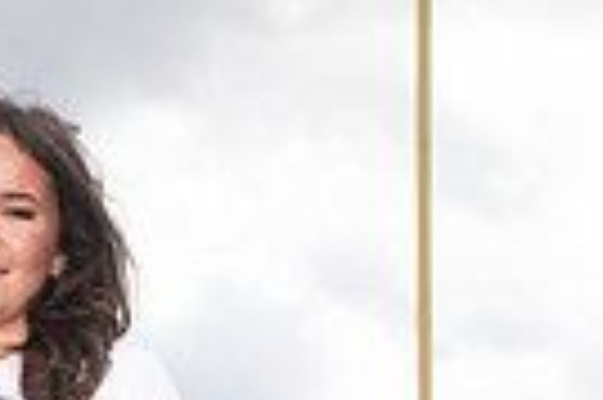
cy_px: 930
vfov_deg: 10.0
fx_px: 2024
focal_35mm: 121
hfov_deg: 16.5
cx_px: -36
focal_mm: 36
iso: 125
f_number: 7.1
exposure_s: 1/320
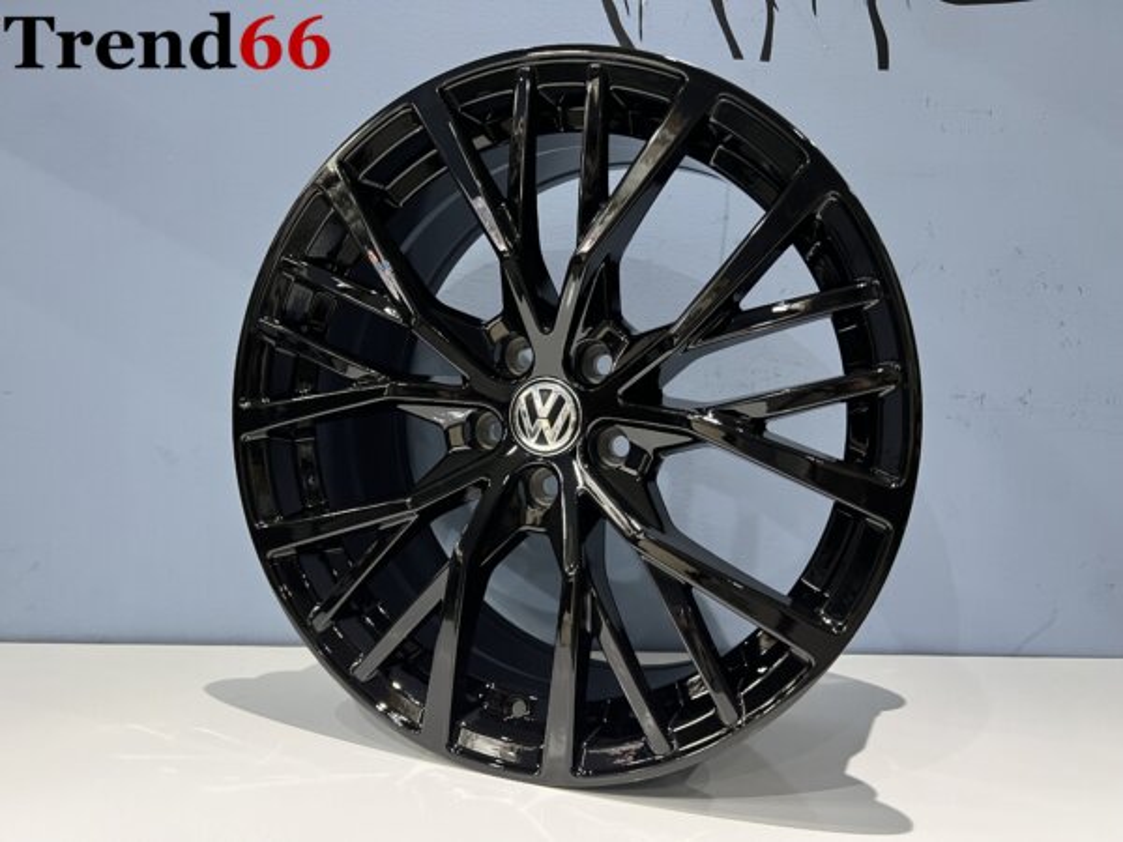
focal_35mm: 26
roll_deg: -2.2
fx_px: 843
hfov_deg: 67.3
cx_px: 562
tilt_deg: -1.2
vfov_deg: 53.1
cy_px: 421
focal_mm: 5.7
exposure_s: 1/33
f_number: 1.5
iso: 400
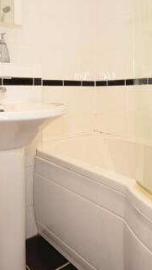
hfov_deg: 36.7
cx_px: 69
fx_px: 229
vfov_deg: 59.7
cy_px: 92
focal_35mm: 32
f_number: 5
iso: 200
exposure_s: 1/10
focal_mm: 10
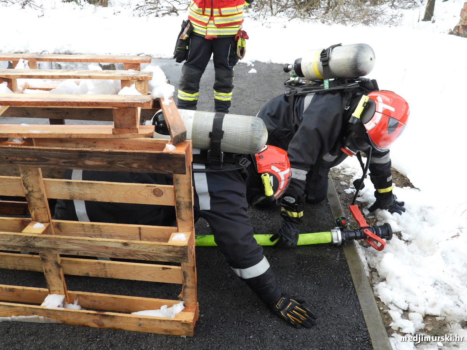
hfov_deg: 56.8
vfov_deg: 44.2
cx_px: 234
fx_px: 432
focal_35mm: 32
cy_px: 175
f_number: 3.2
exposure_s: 1/320
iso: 100
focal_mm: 5.8
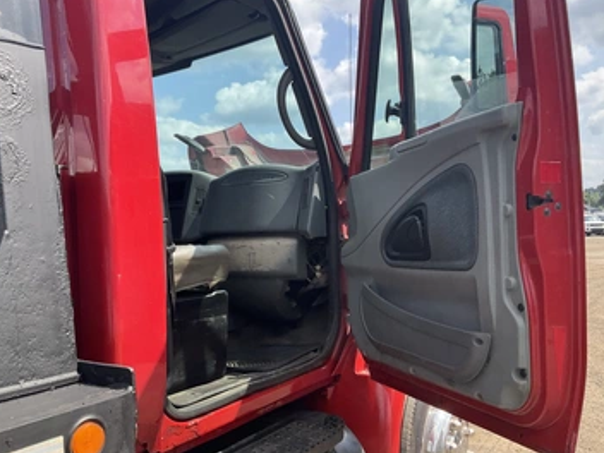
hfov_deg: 55.3
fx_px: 576
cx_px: 276
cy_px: 233
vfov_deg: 42.9
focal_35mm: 33
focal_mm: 3
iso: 25
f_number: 1.8
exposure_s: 1/804
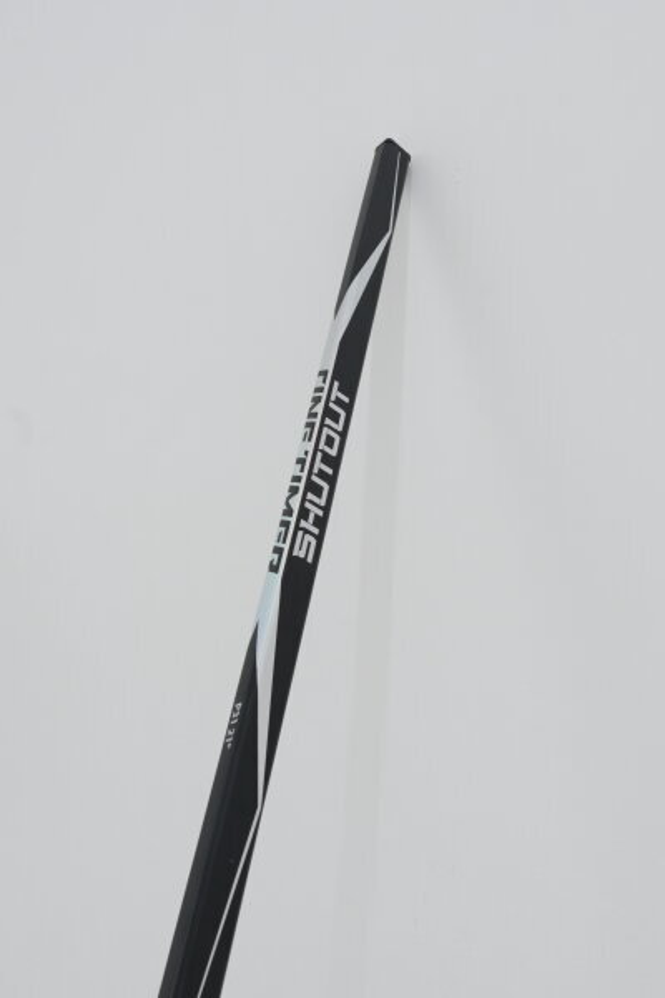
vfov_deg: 51.9
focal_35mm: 37
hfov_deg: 35.9
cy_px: 499
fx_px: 1025
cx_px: 332
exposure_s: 1/160
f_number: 8
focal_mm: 25
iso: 125
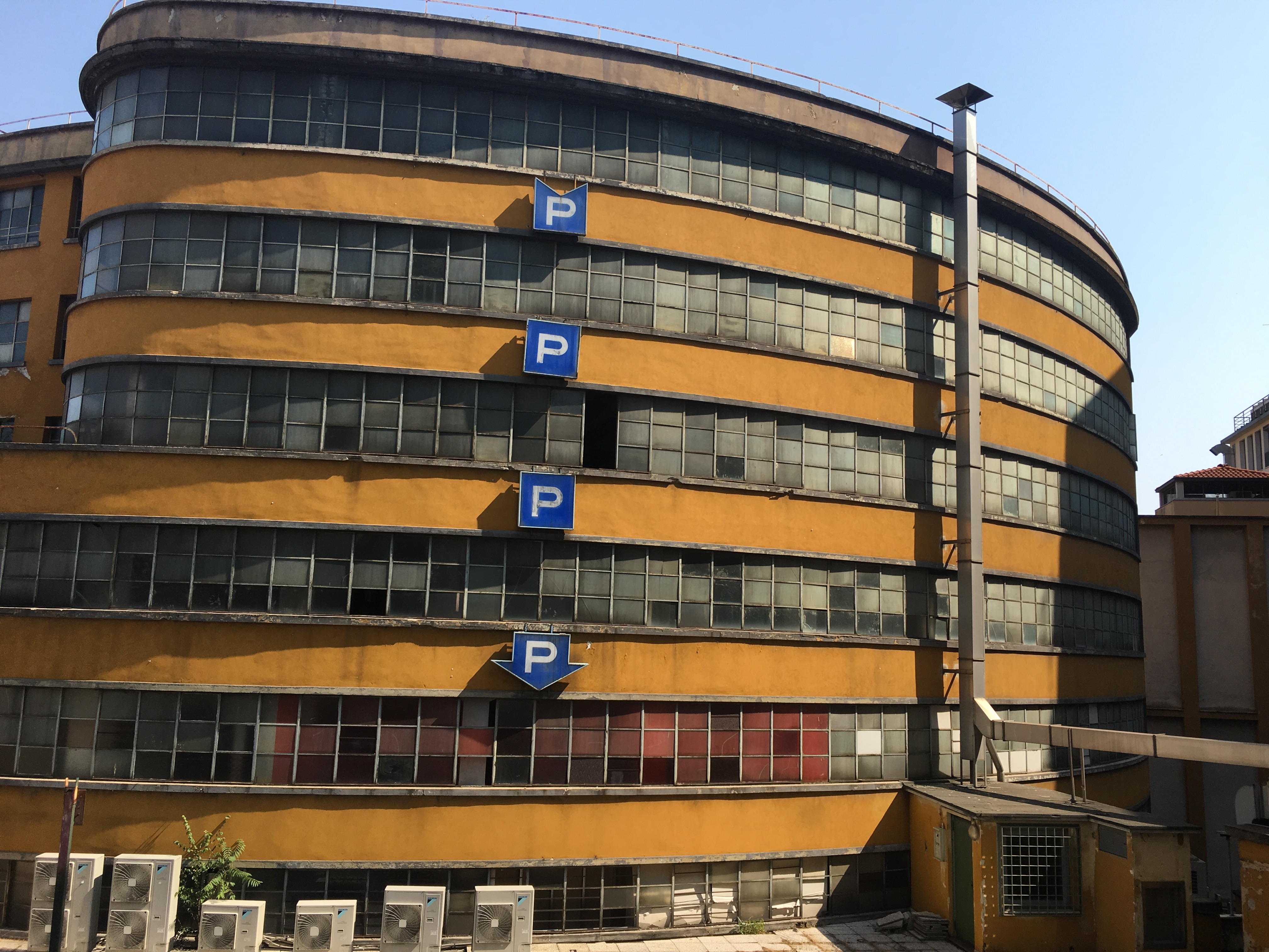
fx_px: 1063
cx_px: 634
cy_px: 476
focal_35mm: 29
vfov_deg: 48.2
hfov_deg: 61.7
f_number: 2.2
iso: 25
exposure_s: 1/855
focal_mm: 4.15
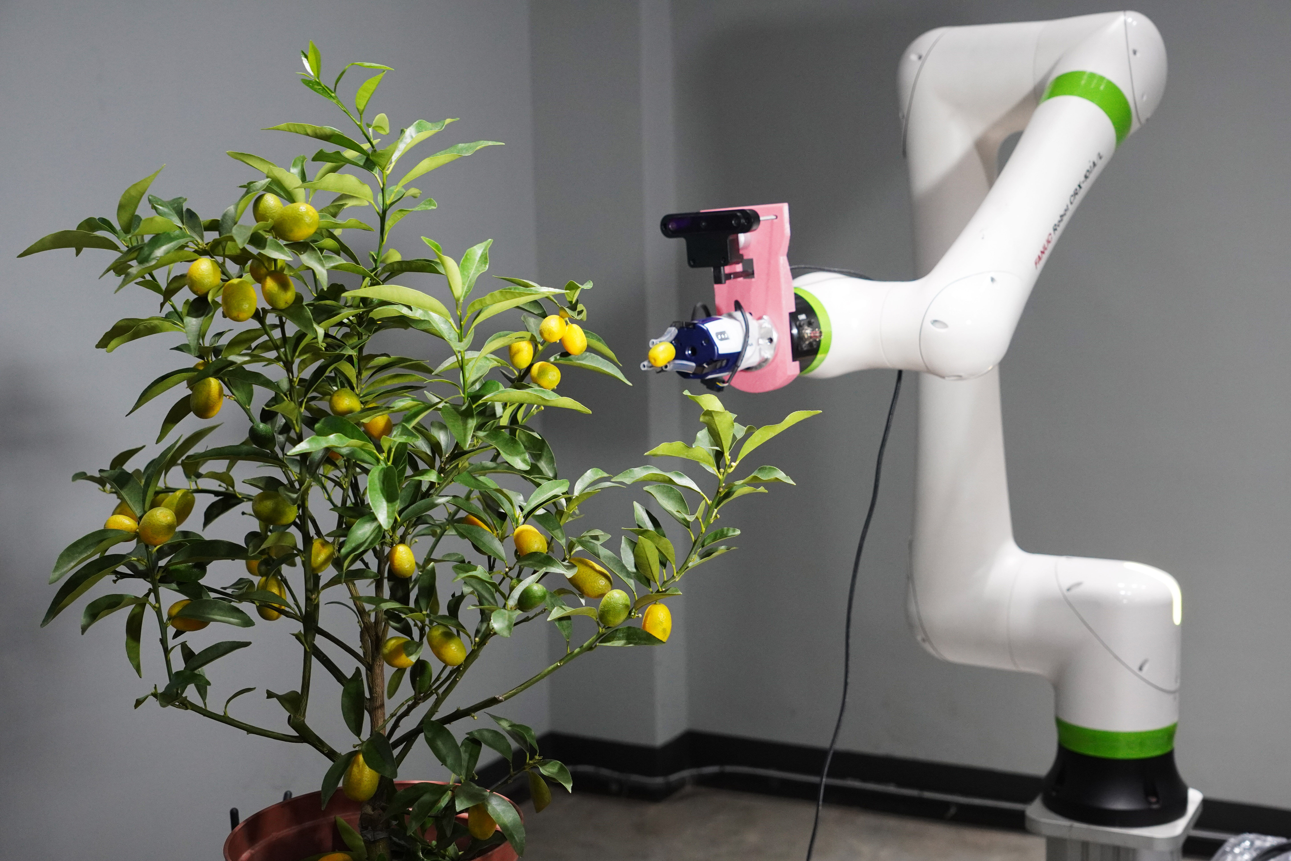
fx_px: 1721
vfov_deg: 28.1
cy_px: 430
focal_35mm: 48
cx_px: 646
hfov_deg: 41.1
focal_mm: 32
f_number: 4
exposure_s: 1/160
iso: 1600
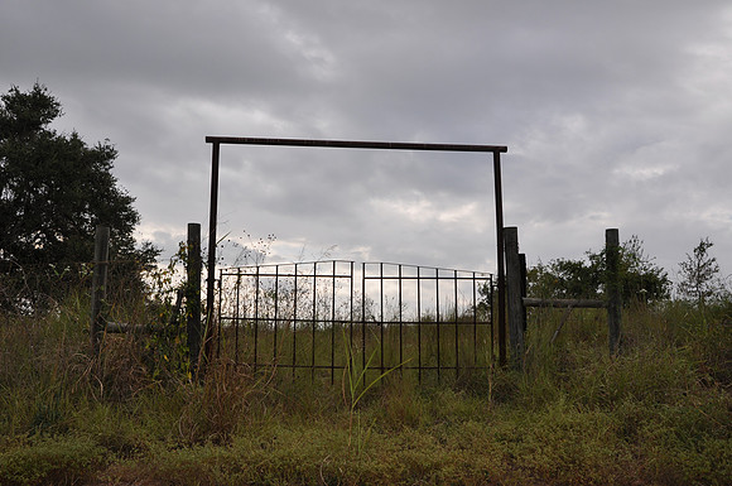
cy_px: 243
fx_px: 731
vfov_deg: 36.8
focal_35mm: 36
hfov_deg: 53.2
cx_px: 366
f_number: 8
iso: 200
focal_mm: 24
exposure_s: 1/250
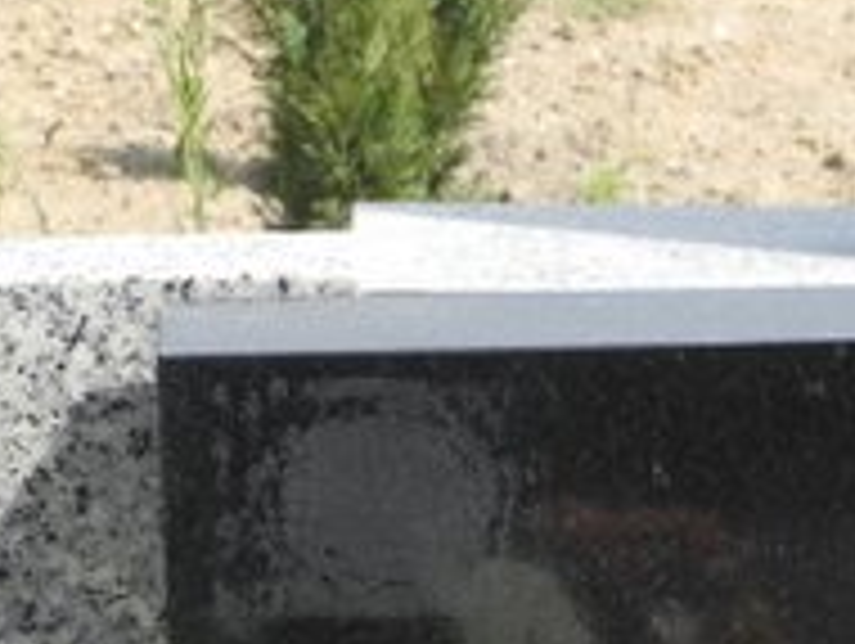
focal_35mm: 231
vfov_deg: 6.3
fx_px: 5713
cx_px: 504
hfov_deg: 8.6
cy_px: 1211
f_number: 3.5
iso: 100
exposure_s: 1/640
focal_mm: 11.8
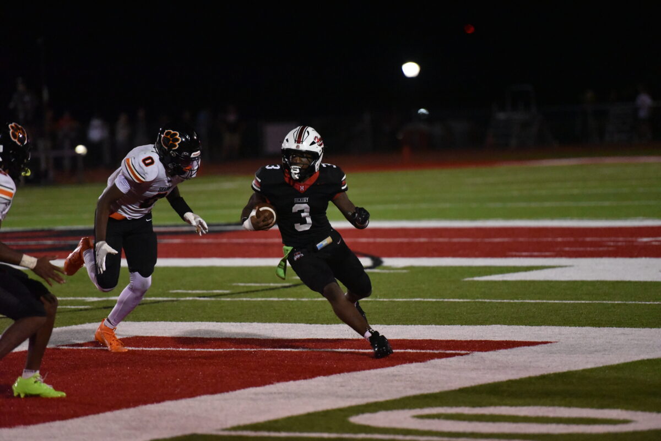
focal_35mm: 200
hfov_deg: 10.3
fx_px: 3673
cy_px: 220
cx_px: 330
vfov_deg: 6.9
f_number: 2.8
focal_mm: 200
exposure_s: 1/2500
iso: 12800
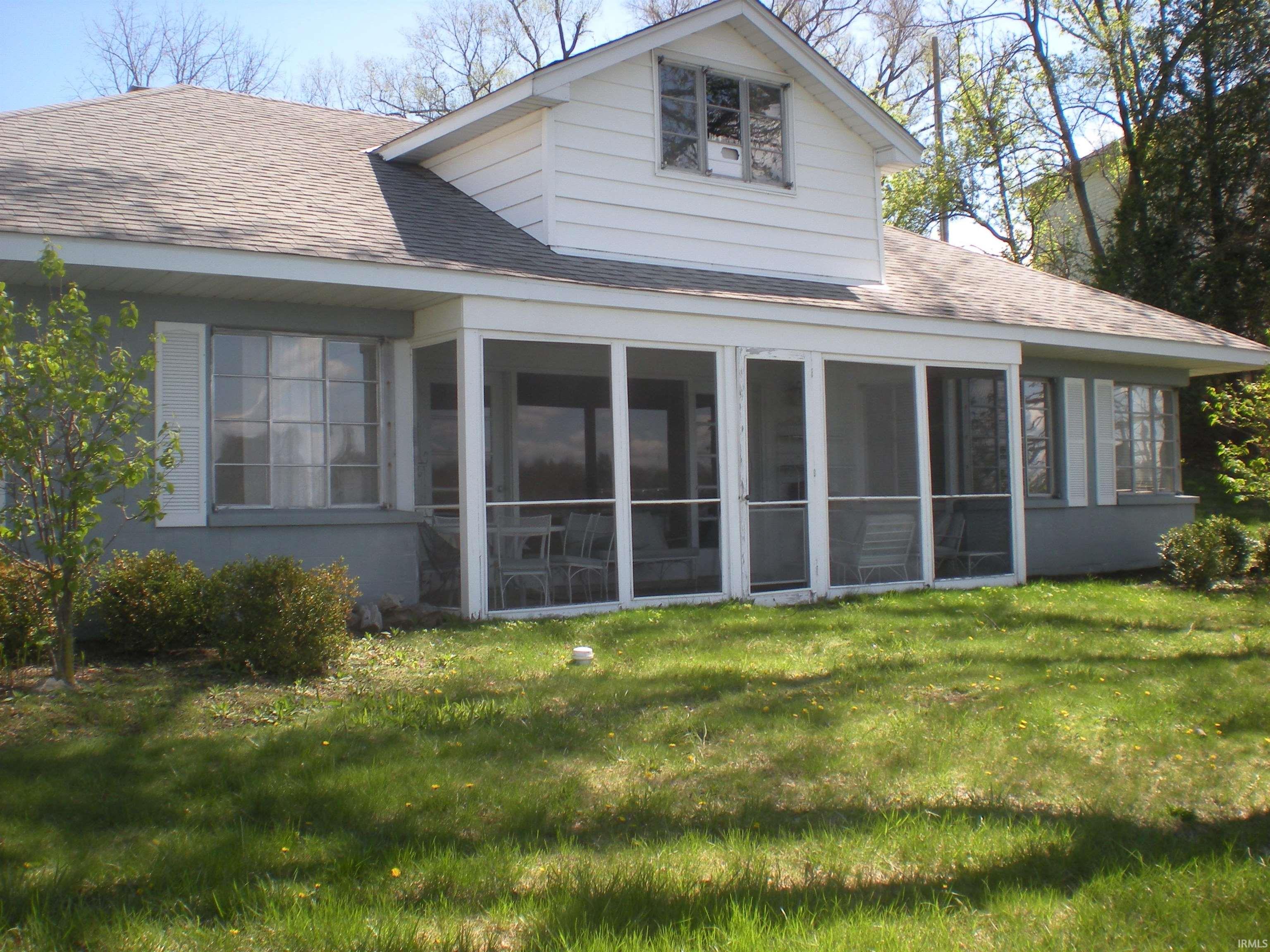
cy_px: 476
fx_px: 1394
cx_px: 635
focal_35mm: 38
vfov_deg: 37.7
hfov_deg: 49.0
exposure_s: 1/157
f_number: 4.6
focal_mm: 6.3
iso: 64
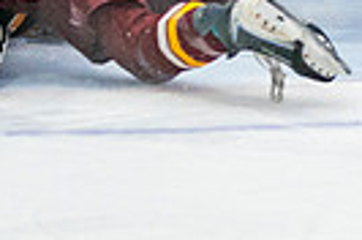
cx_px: 227
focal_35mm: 574
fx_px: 5758
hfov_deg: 3.6
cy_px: 42
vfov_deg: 2.4
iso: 800
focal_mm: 70
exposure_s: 1/640
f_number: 2.8
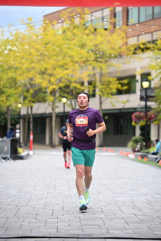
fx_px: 871
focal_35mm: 130
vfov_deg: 15.8
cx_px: 80
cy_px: 120
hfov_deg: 10.6
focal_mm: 130
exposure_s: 1/2500
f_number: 2.8
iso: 640
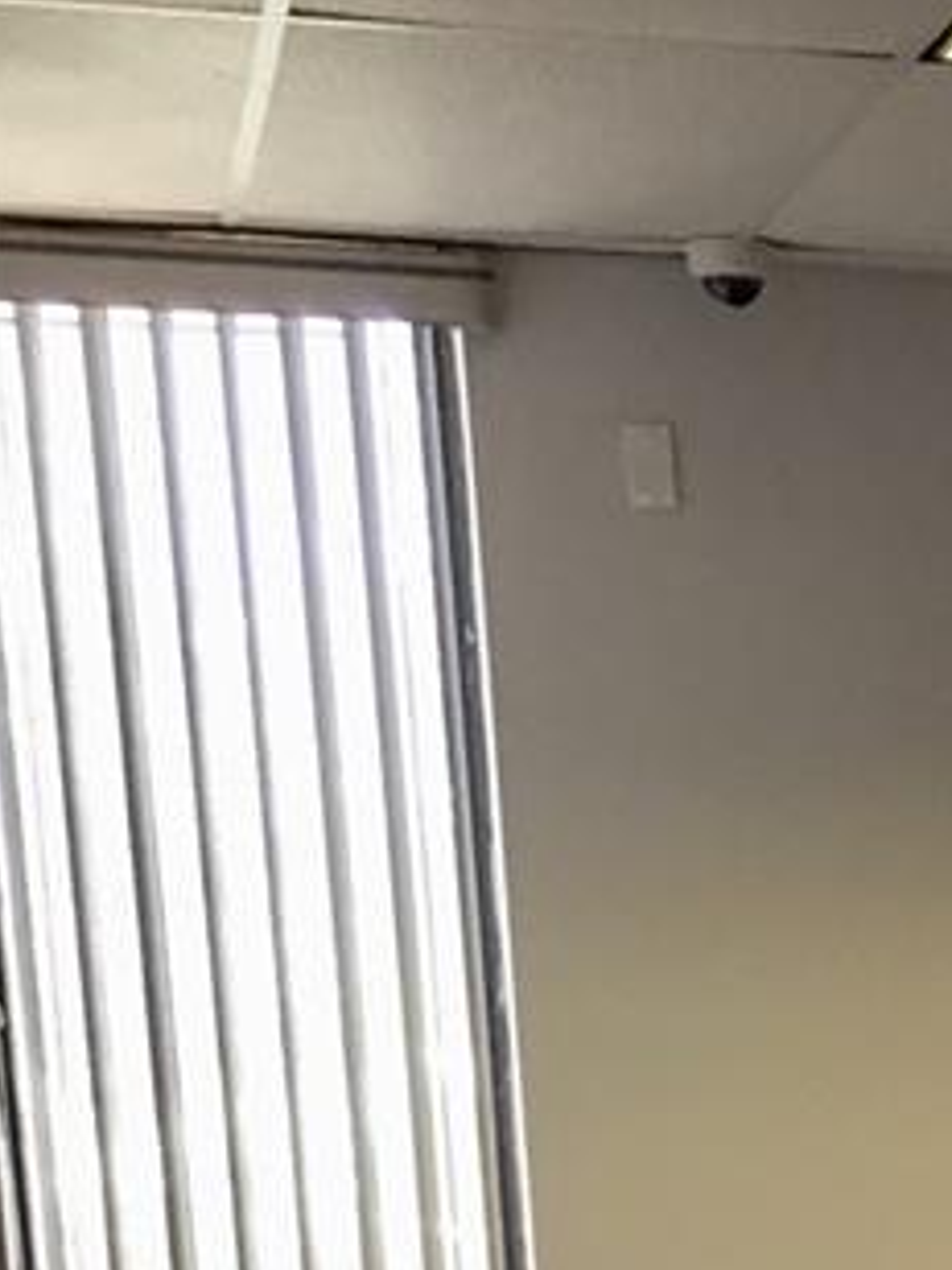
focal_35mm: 113
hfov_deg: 11.9
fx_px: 4144
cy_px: 1740
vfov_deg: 16.3
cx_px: 1830
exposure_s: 1/30
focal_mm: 4.15
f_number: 2.2
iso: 80
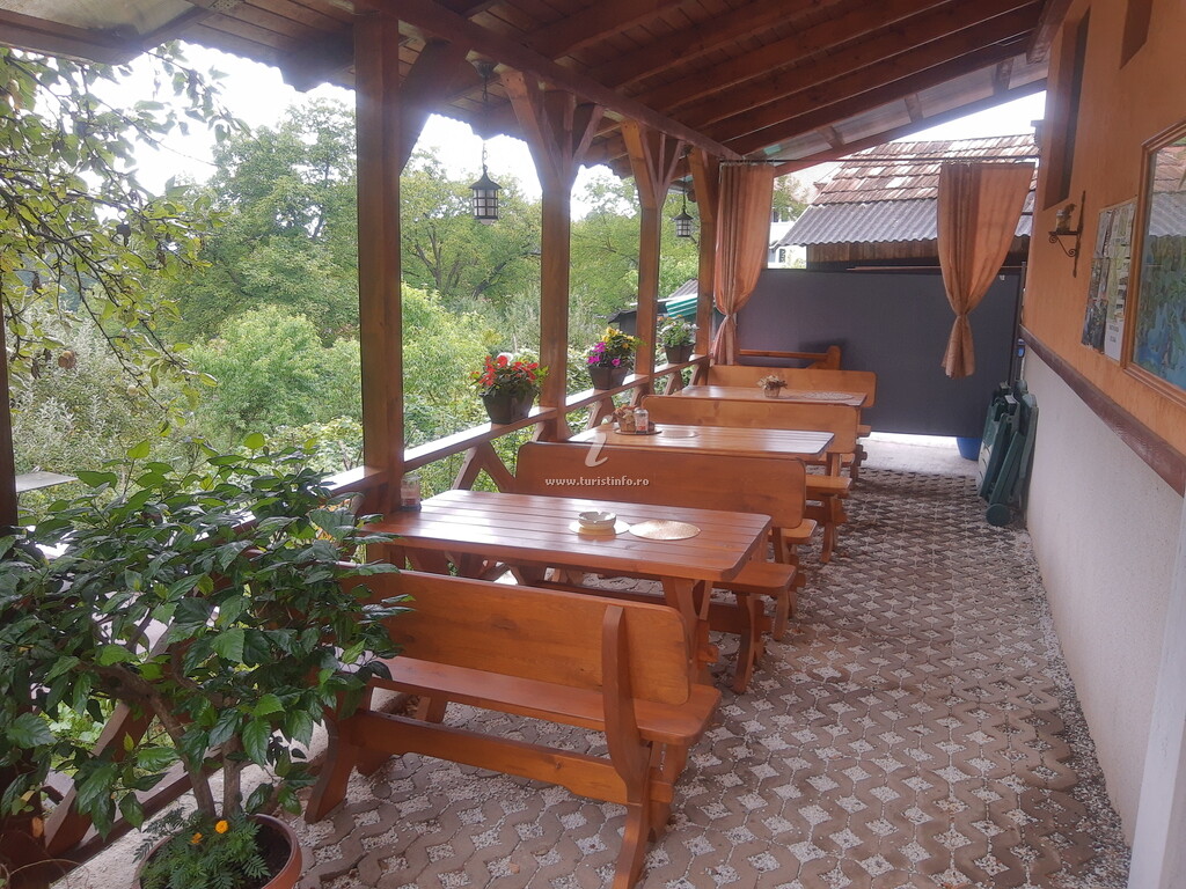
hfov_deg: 67.3
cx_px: 593
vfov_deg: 53.1
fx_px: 891
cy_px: 444
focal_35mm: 26
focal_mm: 3.95
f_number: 1.8
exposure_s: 1/100
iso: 63
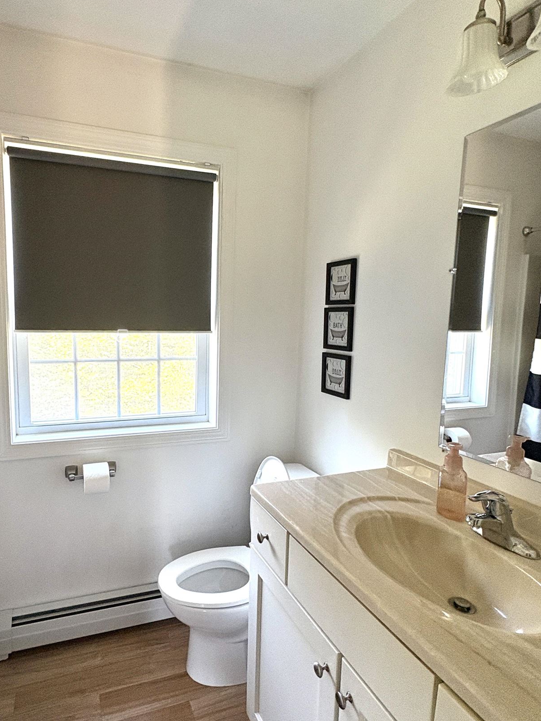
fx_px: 417
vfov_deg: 81.7
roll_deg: -0.6
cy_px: 365
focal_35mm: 20
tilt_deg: -7.0
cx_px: 205
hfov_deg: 65.1
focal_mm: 2.22
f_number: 2.2
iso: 250
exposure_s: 1/60
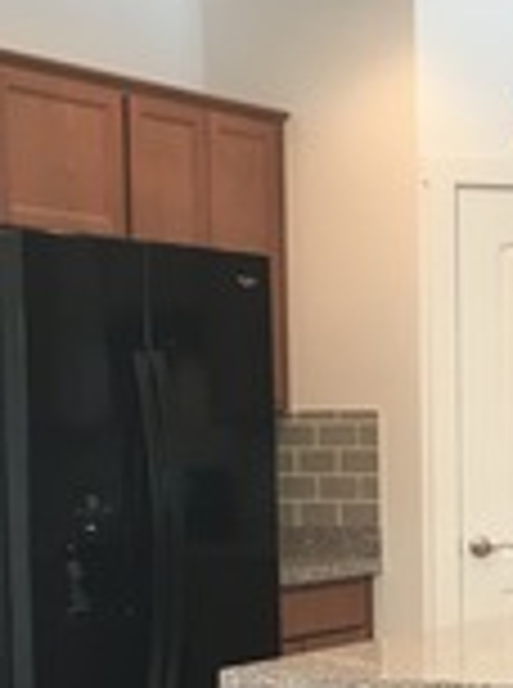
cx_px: 767
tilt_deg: -1.7
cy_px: 486
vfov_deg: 20.6
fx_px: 1885
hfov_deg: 14.5
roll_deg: +0.4
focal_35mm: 95
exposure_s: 1/30
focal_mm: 4.15
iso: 50
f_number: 2.2
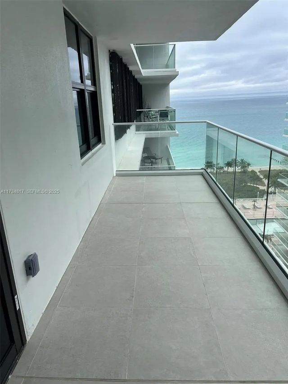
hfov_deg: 53.1
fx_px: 288
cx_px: 144
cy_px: 192
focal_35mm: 26
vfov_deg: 67.3
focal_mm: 5.7
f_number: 1.5
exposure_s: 1/1553
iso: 50
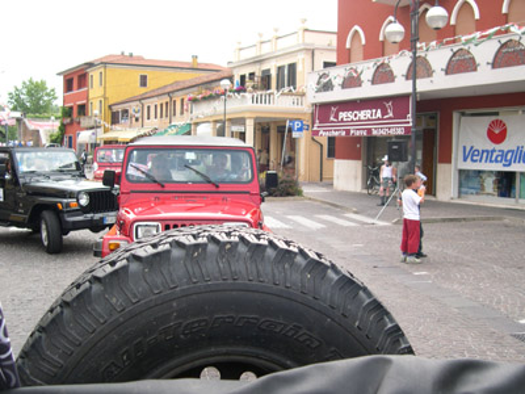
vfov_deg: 37.7
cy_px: 197
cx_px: 262
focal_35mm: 38
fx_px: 576
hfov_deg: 49.0
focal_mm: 8
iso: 100
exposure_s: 1/300
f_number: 2.8
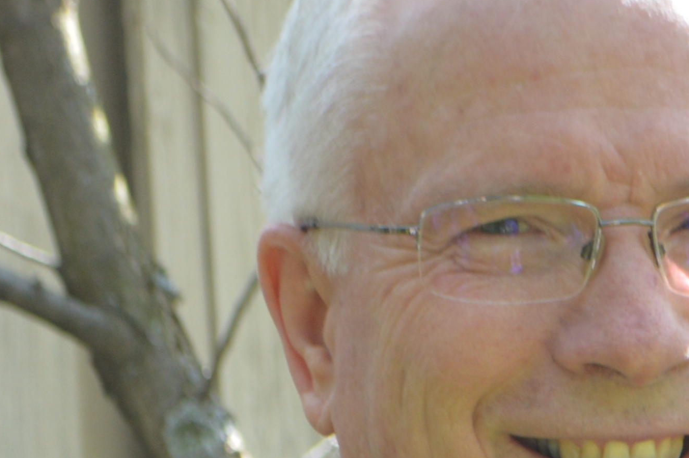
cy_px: 810
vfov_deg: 4.5
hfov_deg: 6.8
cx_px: 943
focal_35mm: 299
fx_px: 5717
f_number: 5.6
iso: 320
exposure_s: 1/125
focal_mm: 44
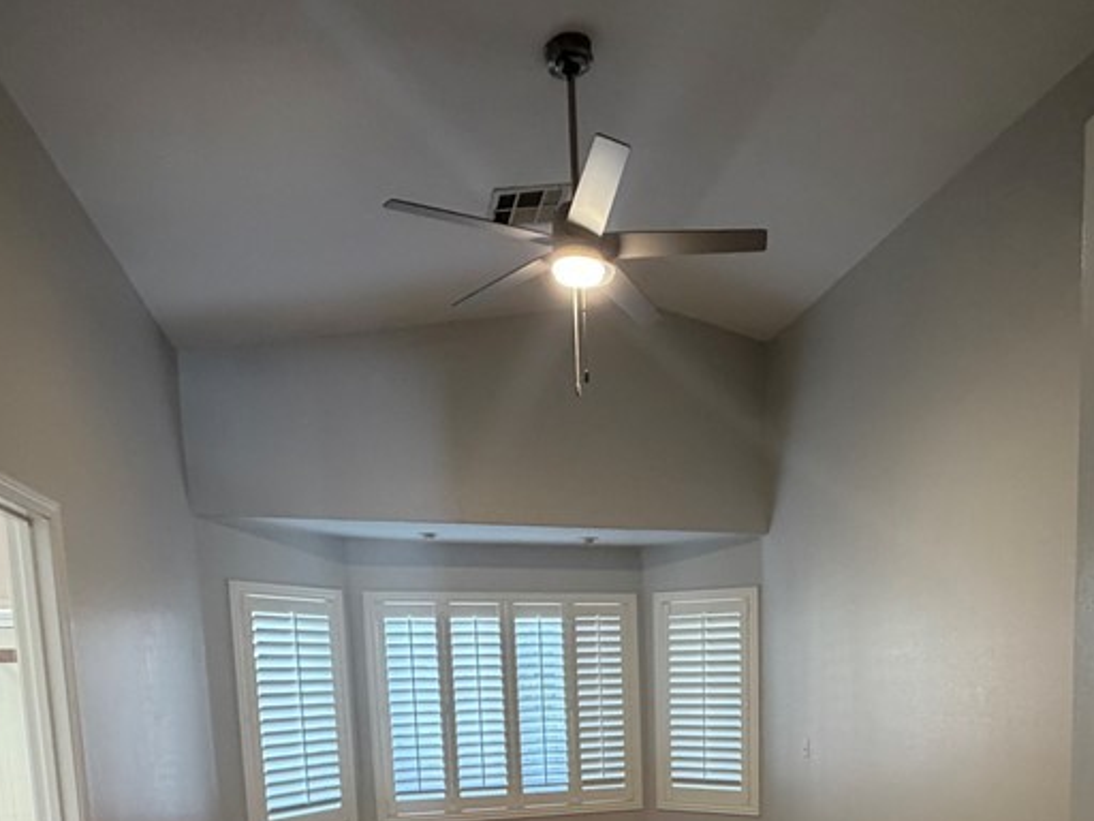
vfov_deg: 44.0
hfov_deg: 62.6
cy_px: 783
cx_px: 684
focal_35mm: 28
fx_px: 885
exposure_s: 1/60
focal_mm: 2.22
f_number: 2.2
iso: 400
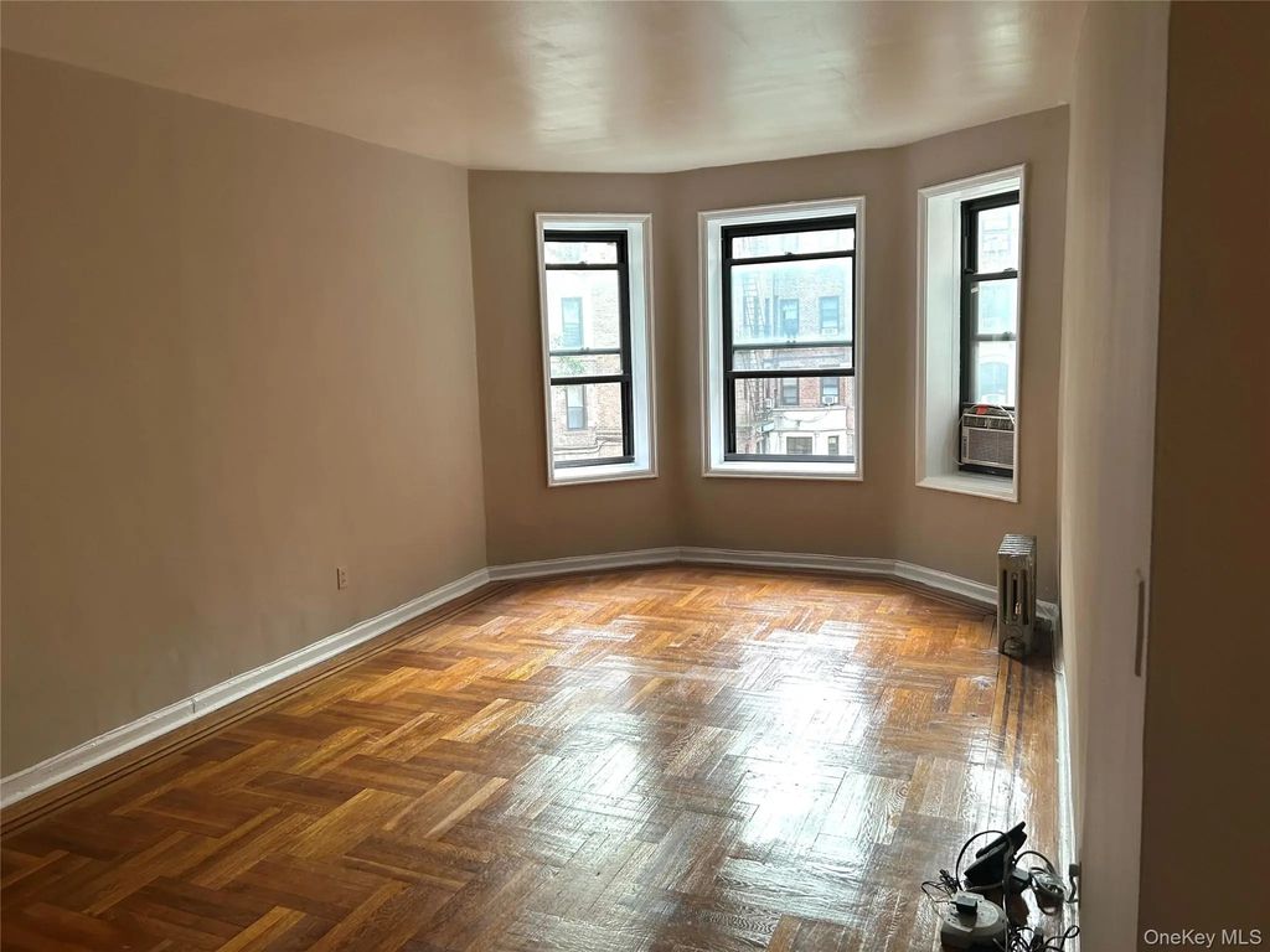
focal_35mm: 26
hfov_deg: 67.3
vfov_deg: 53.1
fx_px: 954
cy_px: 476
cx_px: 635
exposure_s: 1/60
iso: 80
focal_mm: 5.7
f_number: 1.5
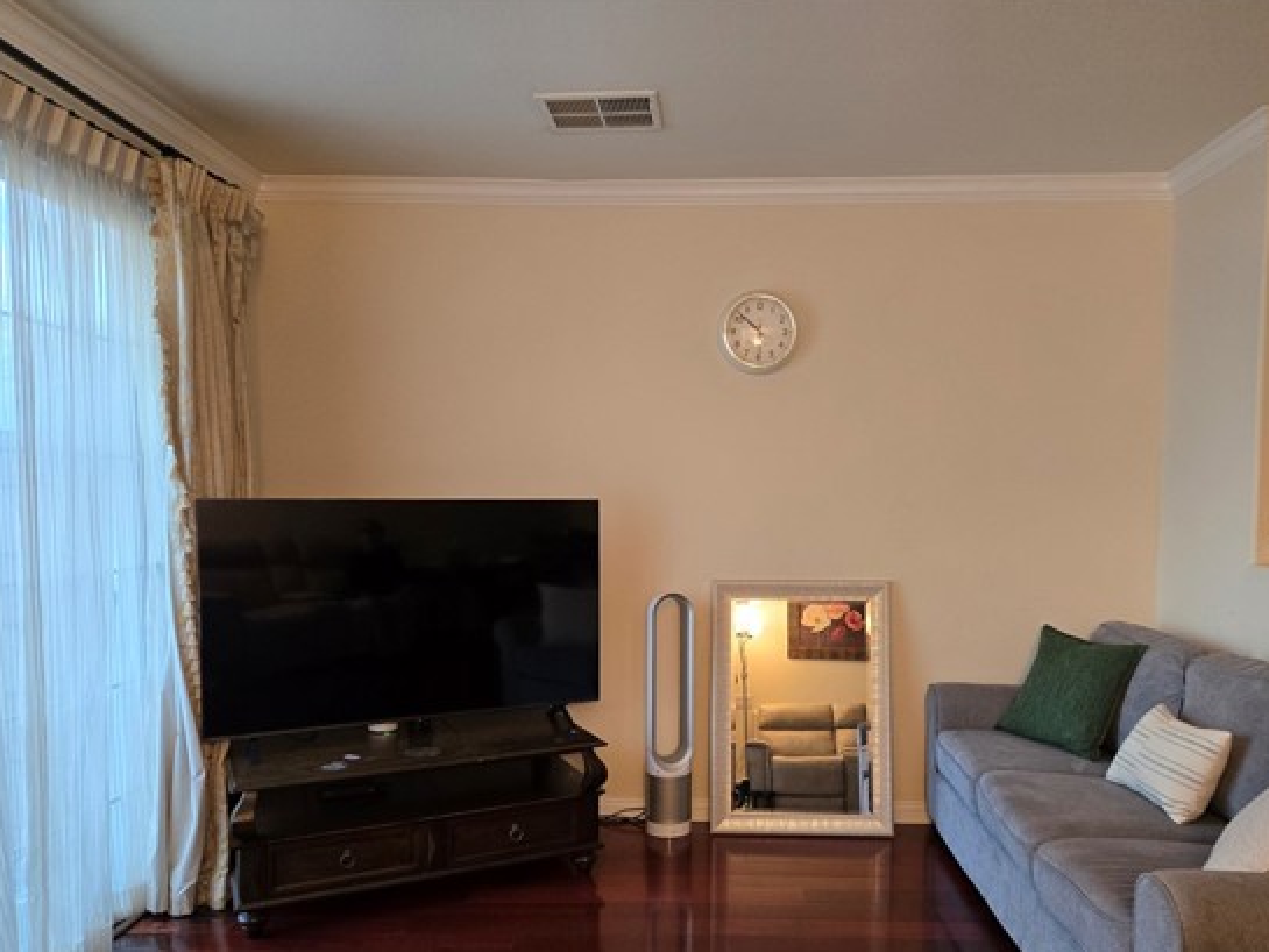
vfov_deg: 51.2
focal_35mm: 27
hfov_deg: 65.2
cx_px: 680
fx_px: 990
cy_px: 549
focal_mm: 5.4
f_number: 1.8
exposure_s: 1/120
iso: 200
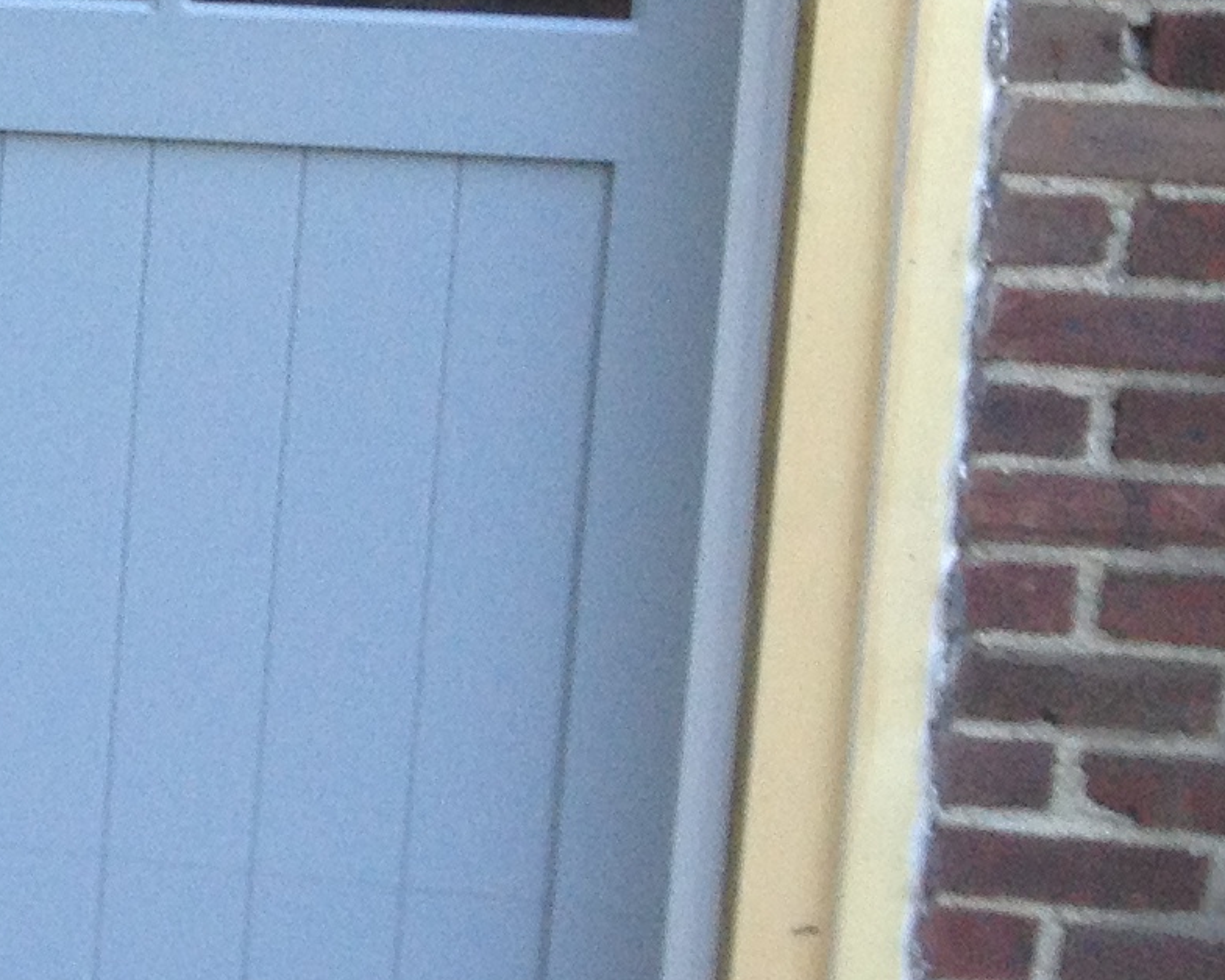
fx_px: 5148
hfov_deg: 12.0
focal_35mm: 142
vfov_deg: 10.9
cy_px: 248
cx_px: -1295
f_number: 2.4
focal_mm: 4.28
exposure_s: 1/60
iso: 80
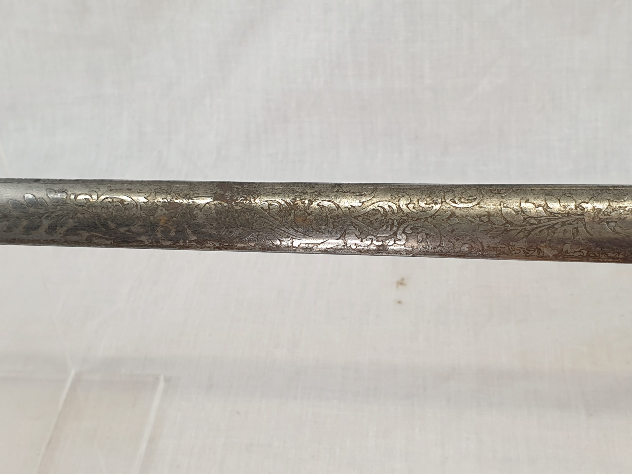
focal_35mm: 26
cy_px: 237
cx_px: 316
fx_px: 475
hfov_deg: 67.3
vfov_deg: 53.1
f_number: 2.4
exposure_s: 1/50
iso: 50
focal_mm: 4.3
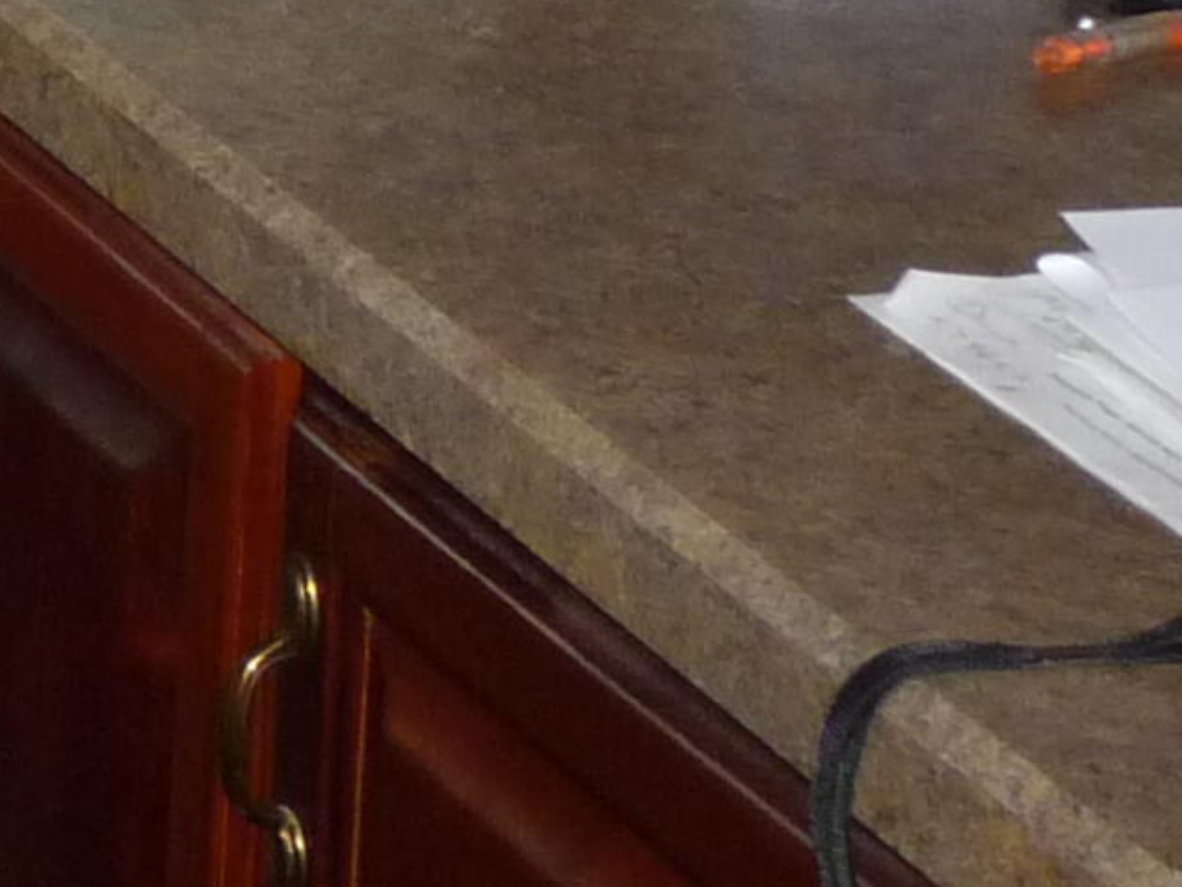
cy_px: -775
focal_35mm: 151
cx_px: -1280
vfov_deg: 9.3
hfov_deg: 11.6
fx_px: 5156
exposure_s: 1/30
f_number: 3.3
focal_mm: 5.2
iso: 200
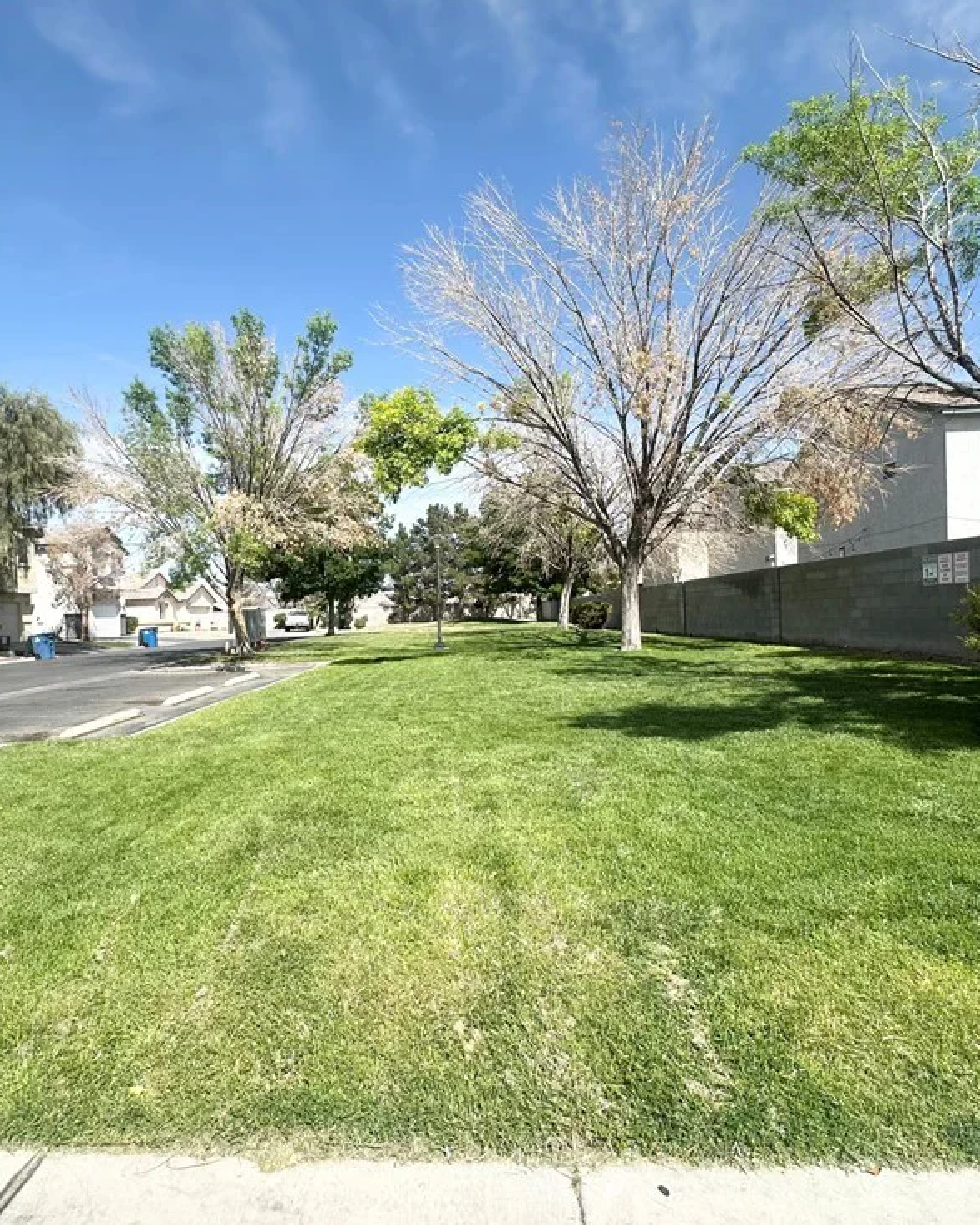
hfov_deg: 70.5
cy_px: 626
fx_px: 689
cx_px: 421
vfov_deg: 83.3
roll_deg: +1.6
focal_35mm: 19
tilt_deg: +0.3
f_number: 2.2
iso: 40
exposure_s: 1/1949
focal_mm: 2.22
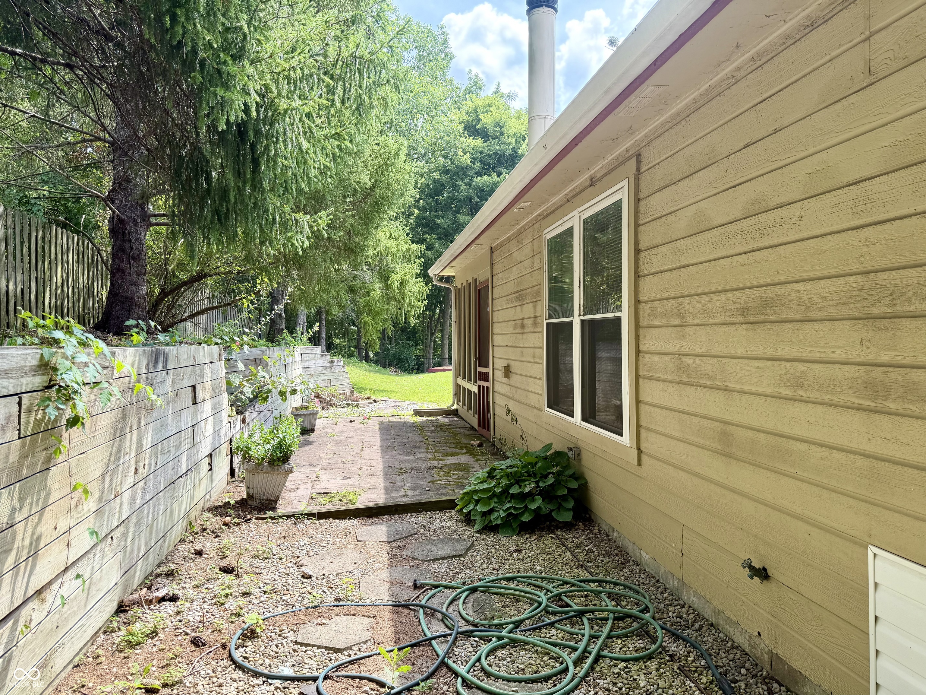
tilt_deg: +1.6
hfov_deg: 71.6
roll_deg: +1.2
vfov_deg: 56.8
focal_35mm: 24
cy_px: 348
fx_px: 642
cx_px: 463
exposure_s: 1/742
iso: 80
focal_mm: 6.76
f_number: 1.78
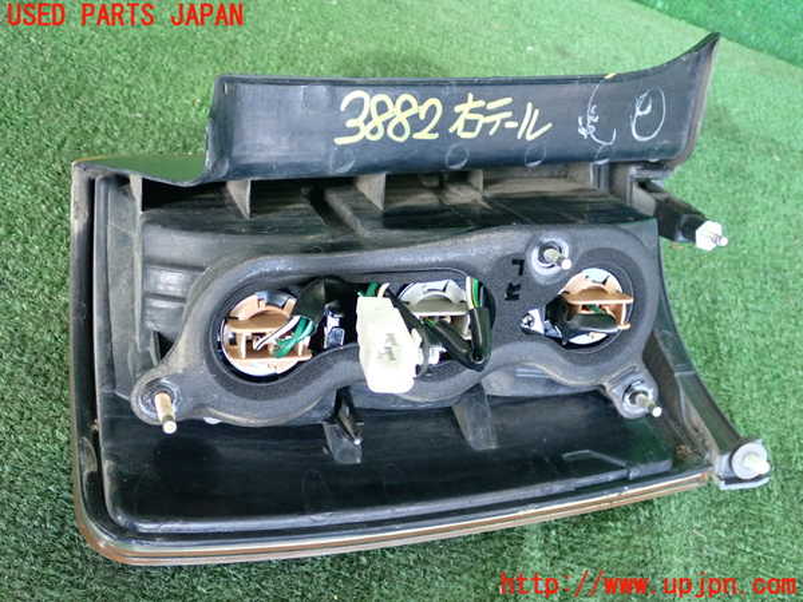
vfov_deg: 32.9
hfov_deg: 42.9
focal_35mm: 44
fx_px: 1021
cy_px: 301
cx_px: 402
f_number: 2.9
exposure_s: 1/125
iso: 1000
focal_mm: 7.84
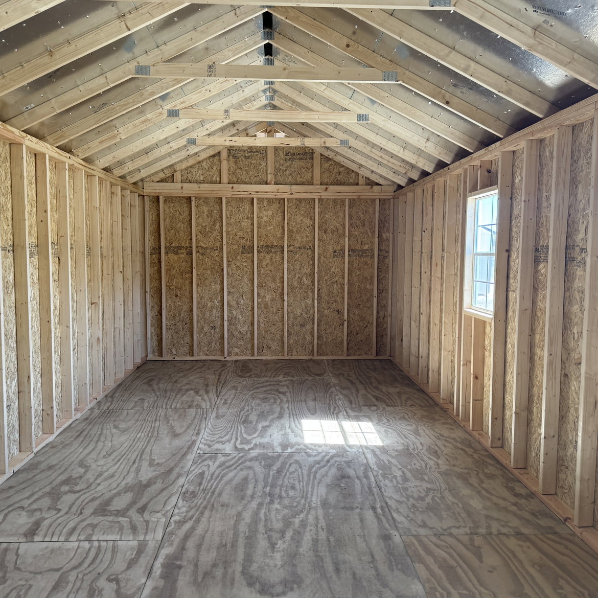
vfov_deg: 55.6
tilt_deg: -2.1
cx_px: 302
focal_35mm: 29
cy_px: 298
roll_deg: +0.0
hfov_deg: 55.6
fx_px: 567
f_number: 1.78
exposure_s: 1/121
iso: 125
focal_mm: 6.76
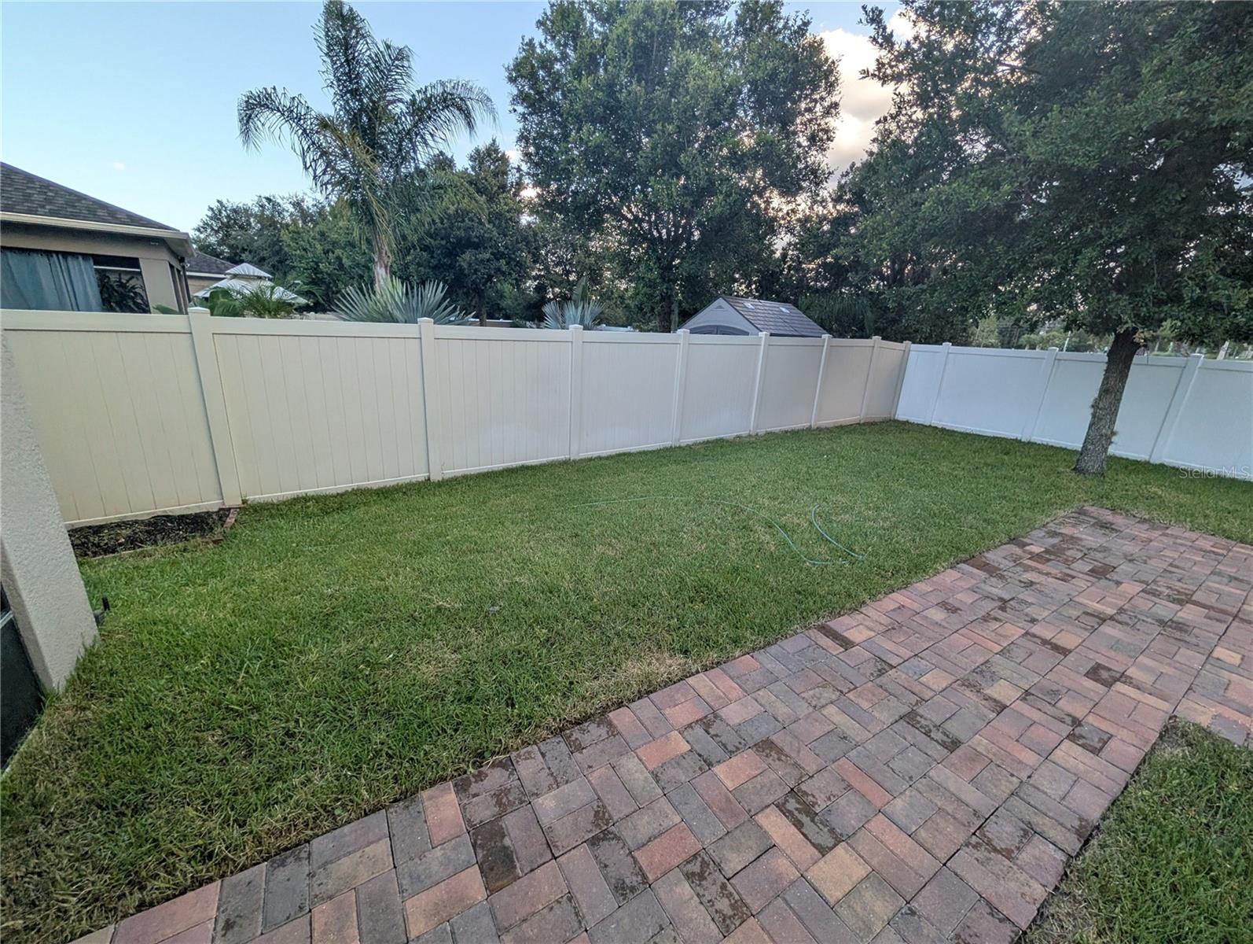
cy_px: 472
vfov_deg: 94.6
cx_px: 626
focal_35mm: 12
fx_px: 435
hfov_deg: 110.5
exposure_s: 1/976
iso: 68
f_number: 1.7
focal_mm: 2.02
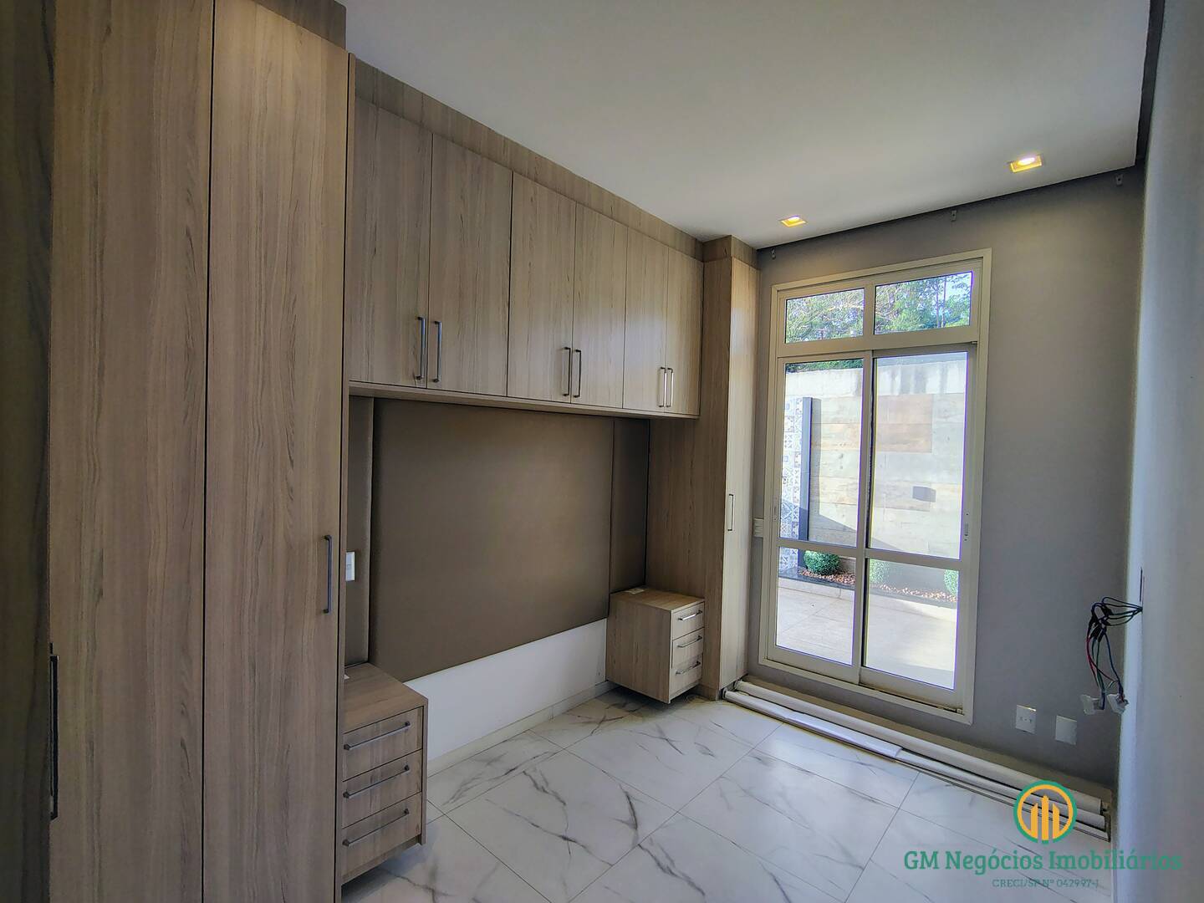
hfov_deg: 94.5
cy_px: 452
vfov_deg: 78.1
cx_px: 602
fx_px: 557
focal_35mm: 16
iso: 275
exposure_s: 1/120
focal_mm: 2.13
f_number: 2.2
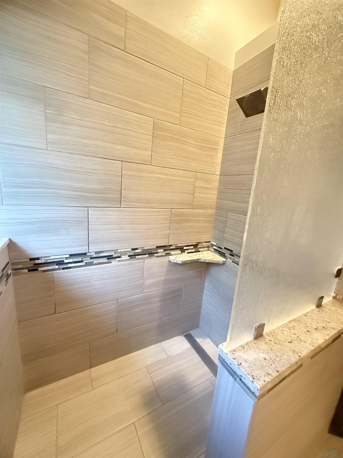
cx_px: 172
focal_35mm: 14
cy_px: 229
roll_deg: -4.5
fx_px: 185
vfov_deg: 102.1
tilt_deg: -11.1
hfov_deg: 85.7
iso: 1250
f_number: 2.2
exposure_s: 1/60
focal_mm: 2.22
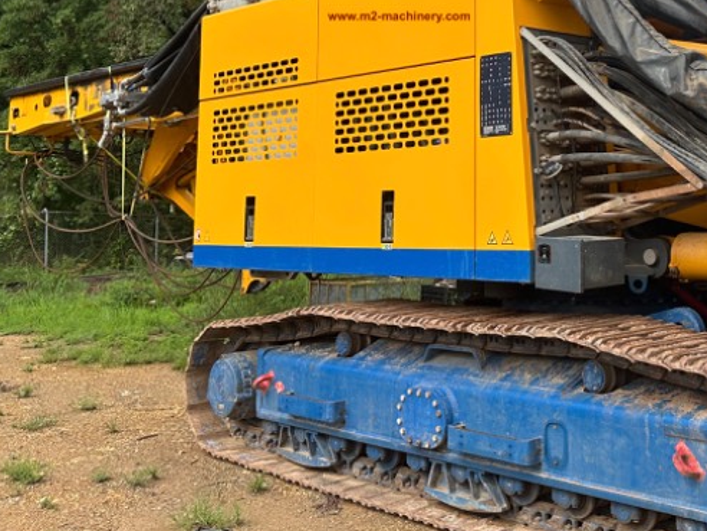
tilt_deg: +9.1
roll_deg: +1.4
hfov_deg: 36.6
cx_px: 585
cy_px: 60
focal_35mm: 50
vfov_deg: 28.1
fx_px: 1021
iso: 80
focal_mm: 6.86
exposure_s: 1/2525
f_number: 1.78
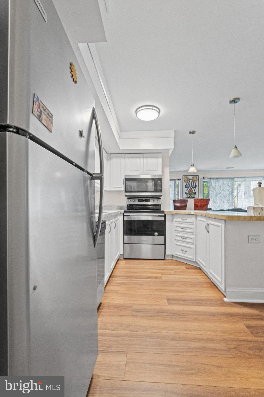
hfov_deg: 73.7
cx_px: 132
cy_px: 198
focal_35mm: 16
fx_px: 176
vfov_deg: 96.7
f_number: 7.1
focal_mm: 16
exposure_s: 1/20
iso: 5000
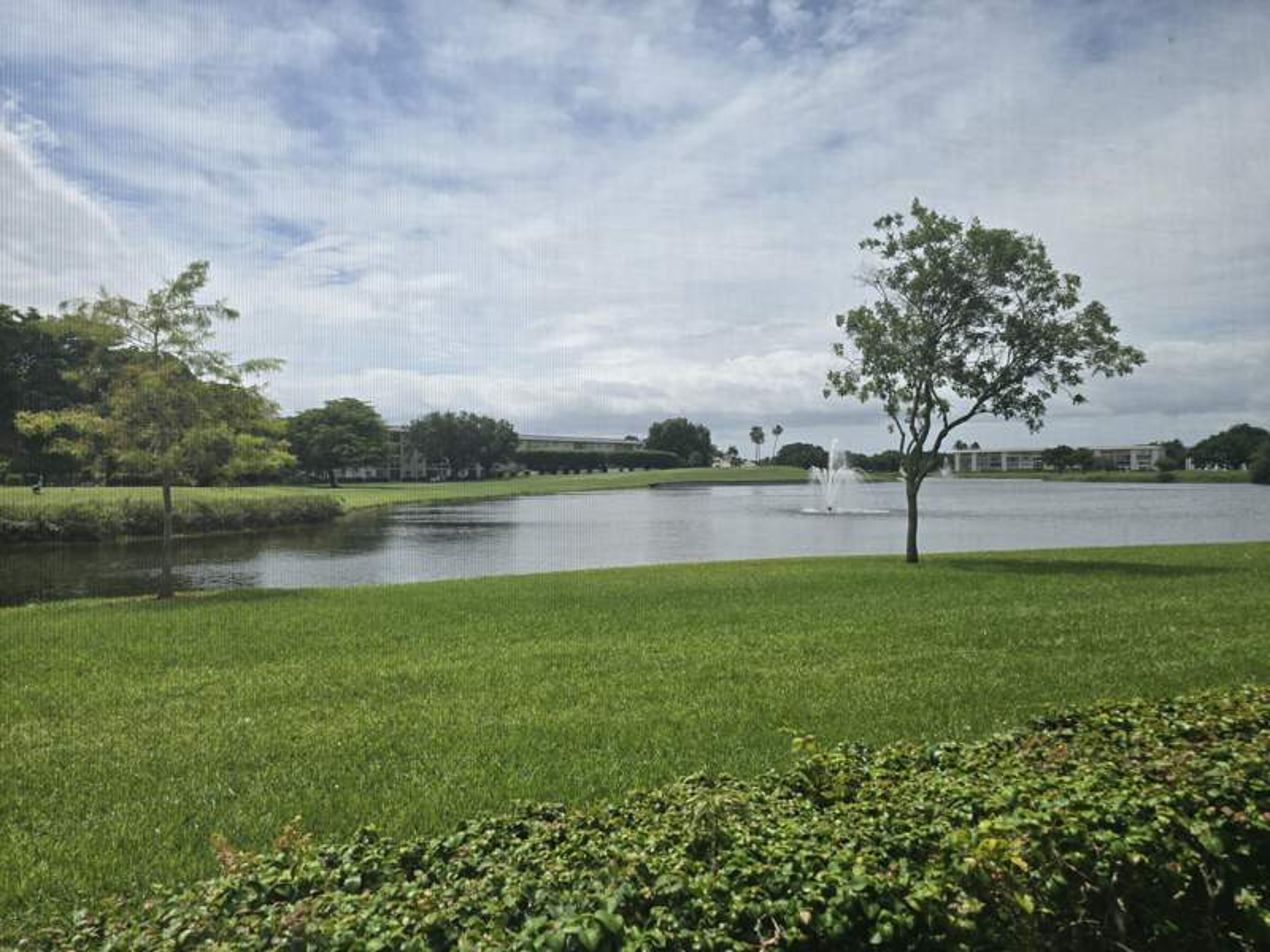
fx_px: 844
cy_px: 476
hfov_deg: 73.9
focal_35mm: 23
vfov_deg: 58.9
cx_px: 635
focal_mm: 6.3
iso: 12
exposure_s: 1/1311
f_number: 1.7
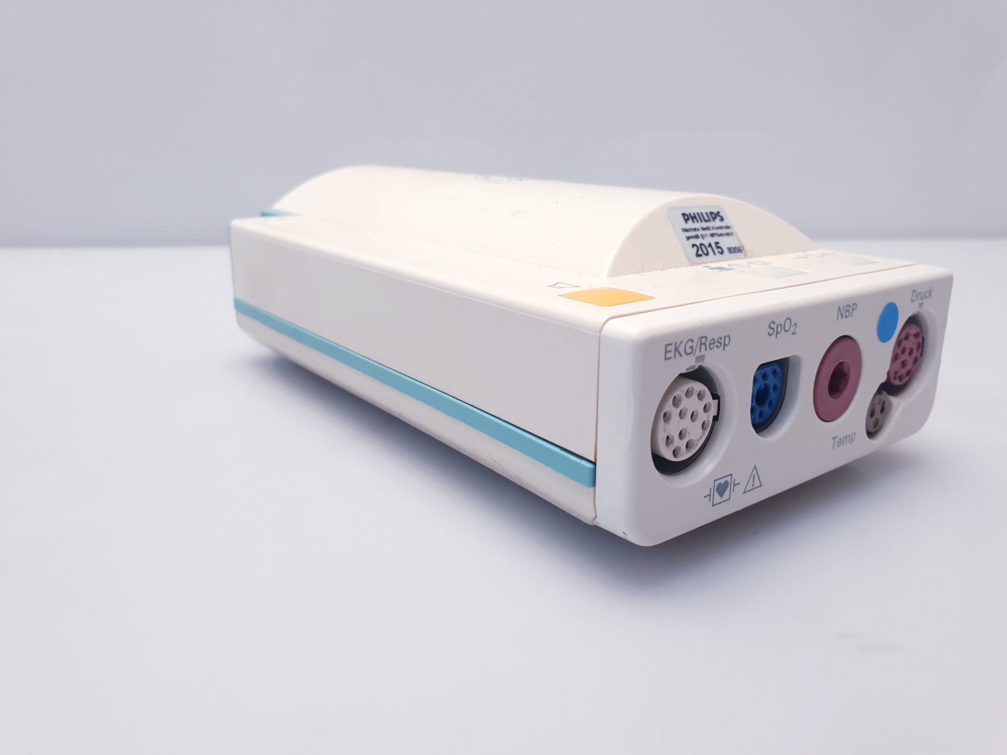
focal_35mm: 26
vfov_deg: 53.1
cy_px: 378
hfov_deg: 67.3
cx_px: 504
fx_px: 756
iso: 50
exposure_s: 1/50
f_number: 2.4
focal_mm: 4.3
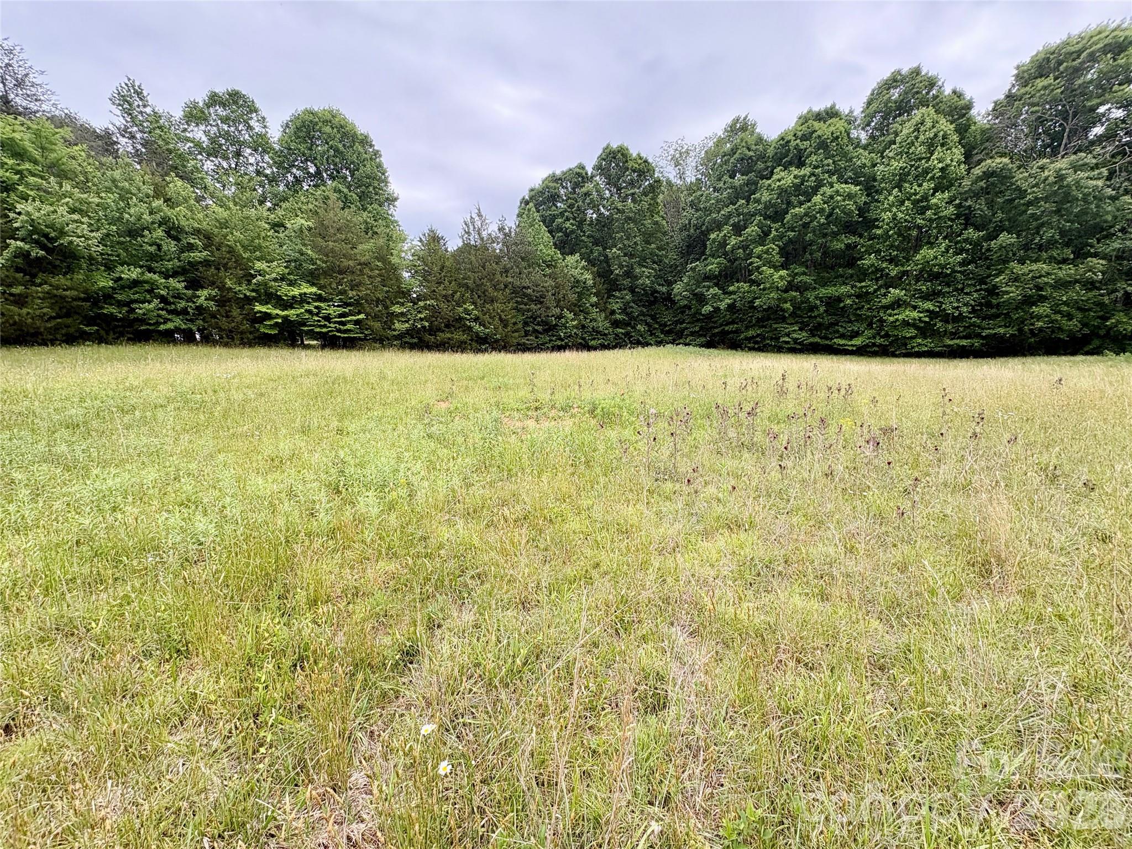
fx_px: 458
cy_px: 424
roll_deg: +4.1
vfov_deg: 85.7
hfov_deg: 102.1
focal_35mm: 14
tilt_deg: -7.3
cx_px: 566
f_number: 2.2
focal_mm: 2.22
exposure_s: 1/303
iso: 64
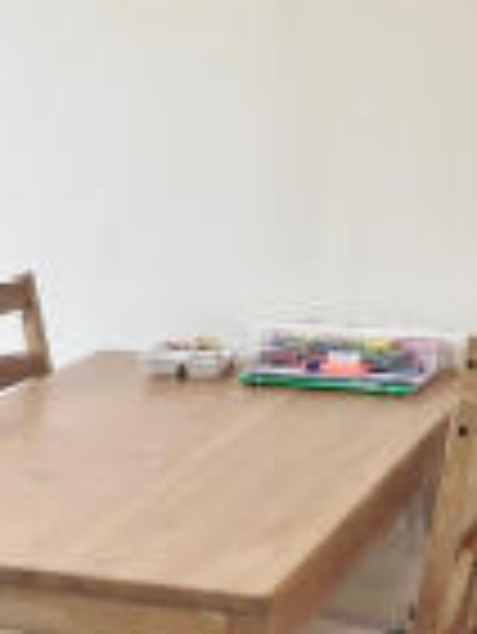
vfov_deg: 22.3
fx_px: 1596
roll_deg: +1.1
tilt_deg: -3.9
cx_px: 112
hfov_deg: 16.9
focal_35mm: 87
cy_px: 164
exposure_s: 1/33
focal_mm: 3.99
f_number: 1.8
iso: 32
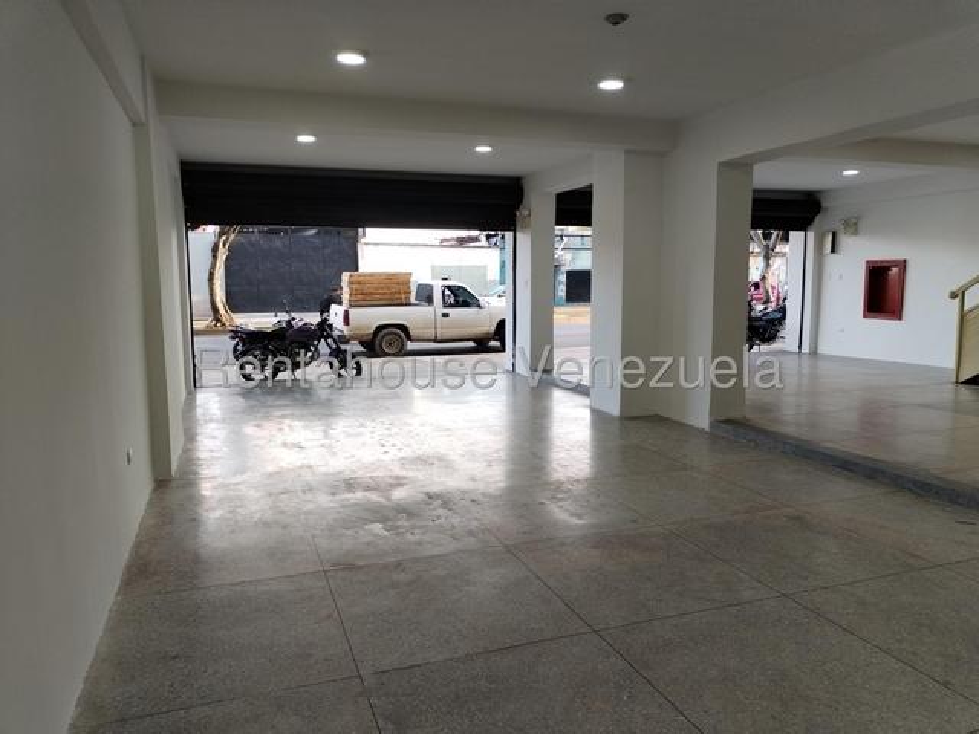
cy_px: 367
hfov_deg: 61.7
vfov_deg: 48.2
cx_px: 490
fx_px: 820
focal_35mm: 29
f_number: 1.8
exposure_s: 1/120
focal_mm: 4.75
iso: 194
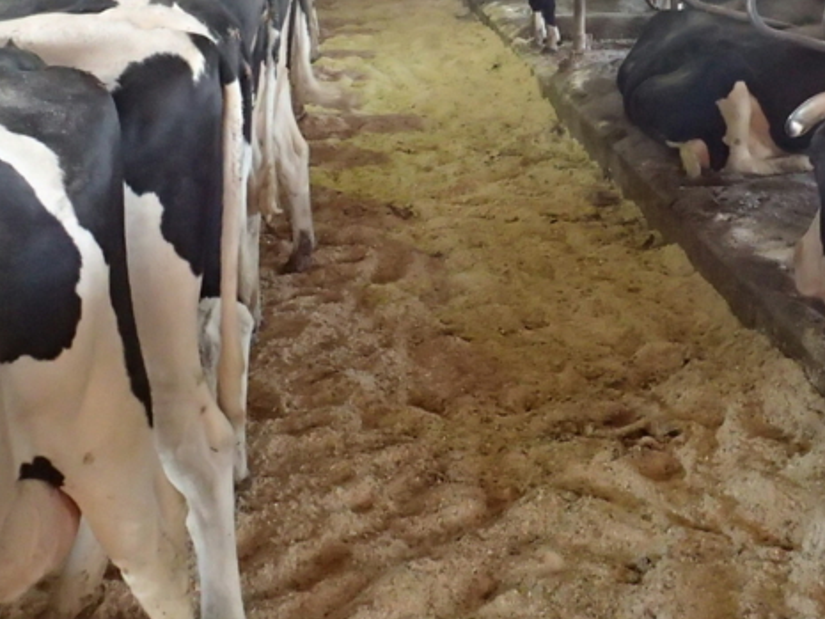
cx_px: 490
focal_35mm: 55
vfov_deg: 25.8
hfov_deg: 34.8
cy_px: 80
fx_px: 1311
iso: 800
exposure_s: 1/40
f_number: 2
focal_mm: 4.5
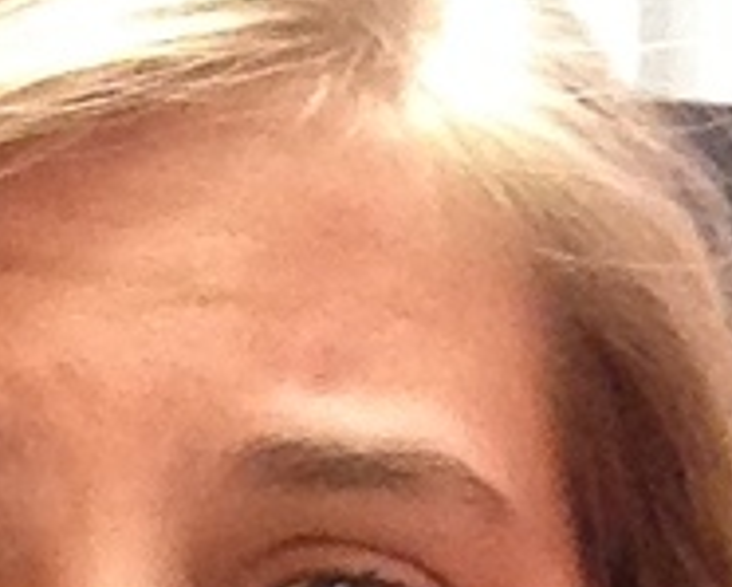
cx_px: -43
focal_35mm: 171
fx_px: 3707
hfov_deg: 11.1
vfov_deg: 8.1
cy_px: 1601
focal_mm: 2.18
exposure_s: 1/20
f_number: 2.4
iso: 250
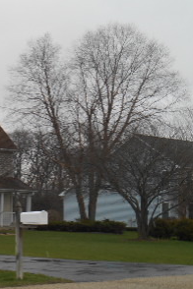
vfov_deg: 19.6
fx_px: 836
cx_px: -113
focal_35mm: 104
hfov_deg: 12.4
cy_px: 156
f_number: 4
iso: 80
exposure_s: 1/250
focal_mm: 8.3
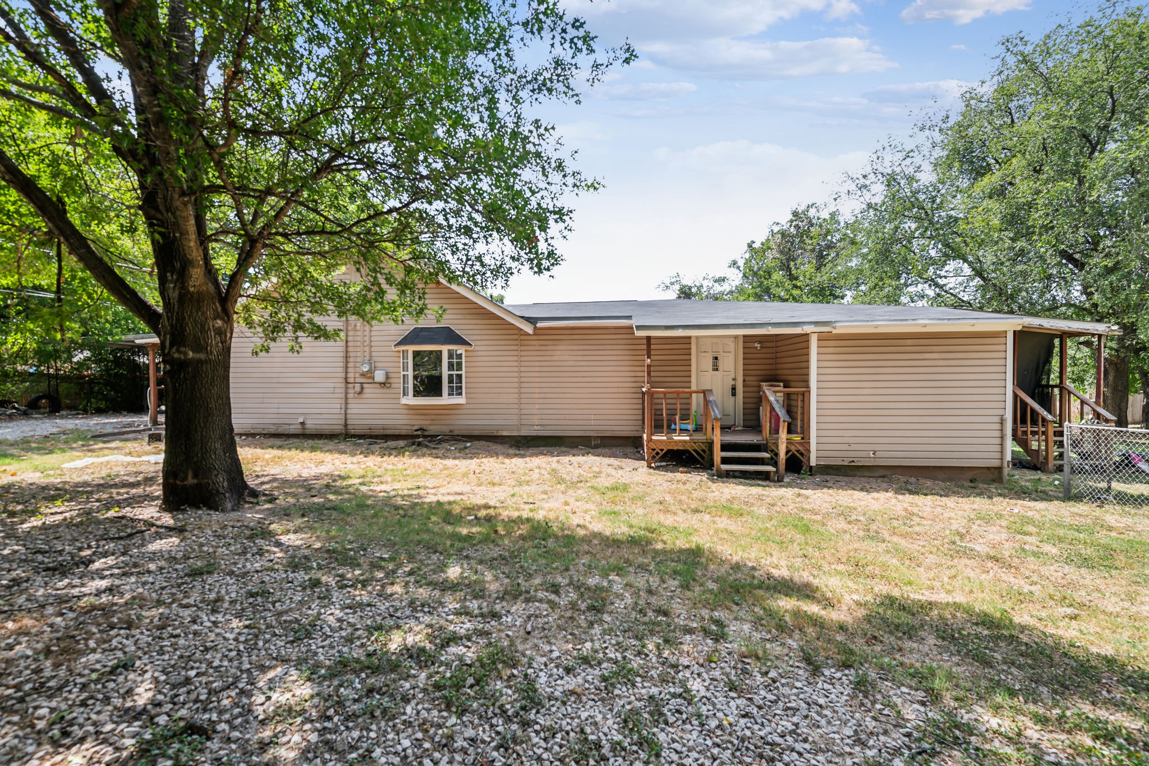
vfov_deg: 81.2
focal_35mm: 14
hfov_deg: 104.3
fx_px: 447
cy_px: 383
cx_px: 574
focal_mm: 14
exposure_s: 1/80
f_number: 6.3
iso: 64
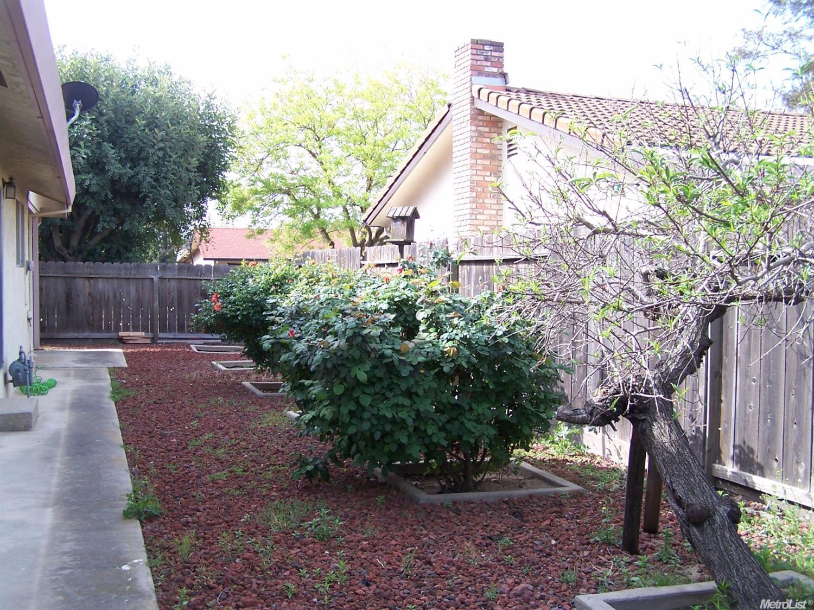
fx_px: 893
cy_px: 305
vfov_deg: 37.7
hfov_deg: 49.0
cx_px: 407
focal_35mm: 38
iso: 80
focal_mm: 6.3
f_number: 2.8
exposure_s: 1/160
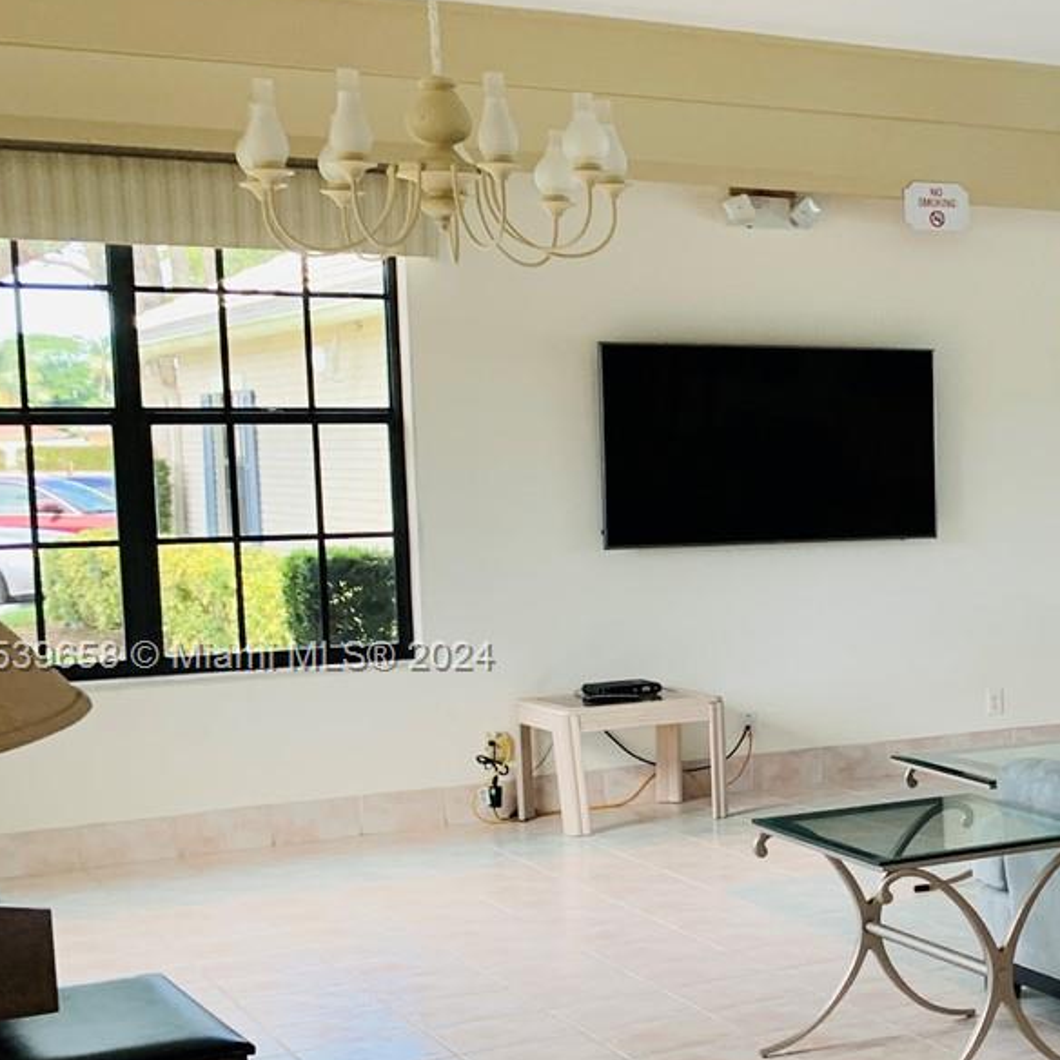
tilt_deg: -5.9
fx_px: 2183
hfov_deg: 24.1
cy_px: 659
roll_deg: +0.5
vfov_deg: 27.2
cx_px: 1365
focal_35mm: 63
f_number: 1.8
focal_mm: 4.25
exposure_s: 1/121
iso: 80
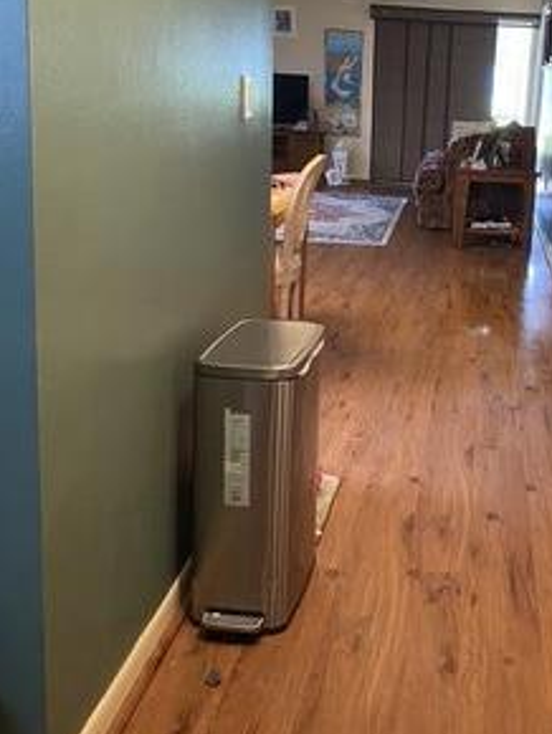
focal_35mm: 43
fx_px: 913
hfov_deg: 32.8
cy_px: 268
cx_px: 433
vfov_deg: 43.4
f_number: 1.8
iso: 320
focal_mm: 4.25
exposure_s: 1/40
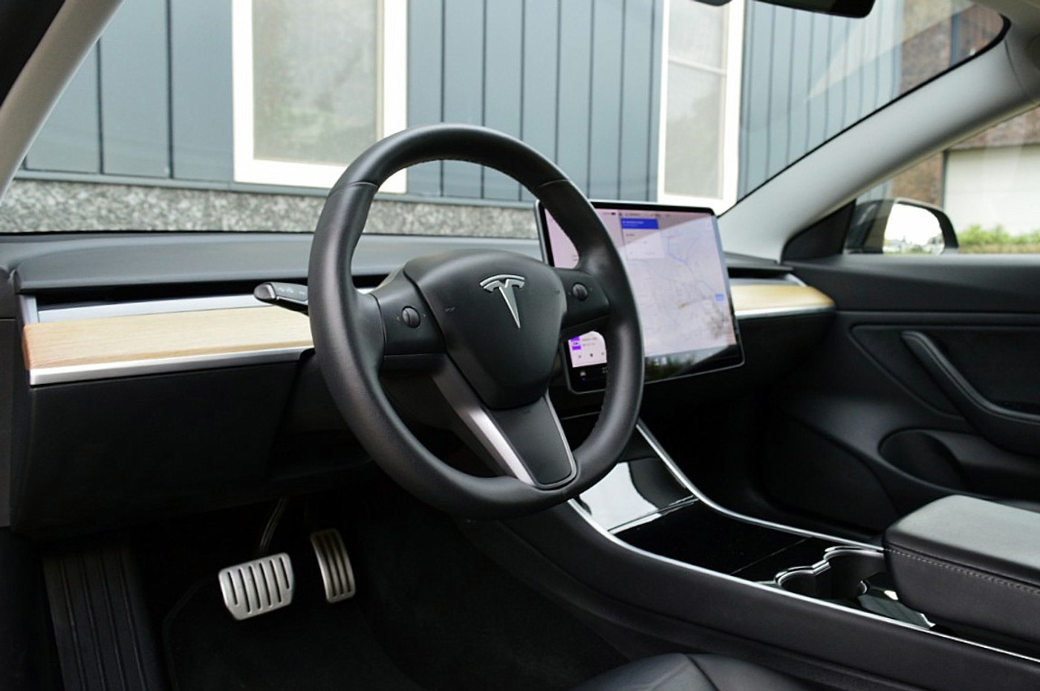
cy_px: 346
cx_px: 520
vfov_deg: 47.8
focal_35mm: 27
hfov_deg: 67.4
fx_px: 779
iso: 800
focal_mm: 18
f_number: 5.6
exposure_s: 1/60
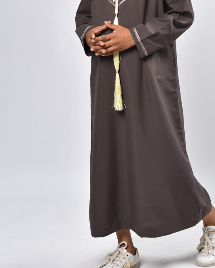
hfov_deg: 19.9
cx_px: 136
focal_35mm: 77
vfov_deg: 24.5
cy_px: 75
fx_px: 612
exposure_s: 1/200
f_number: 3.2
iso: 160
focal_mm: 50
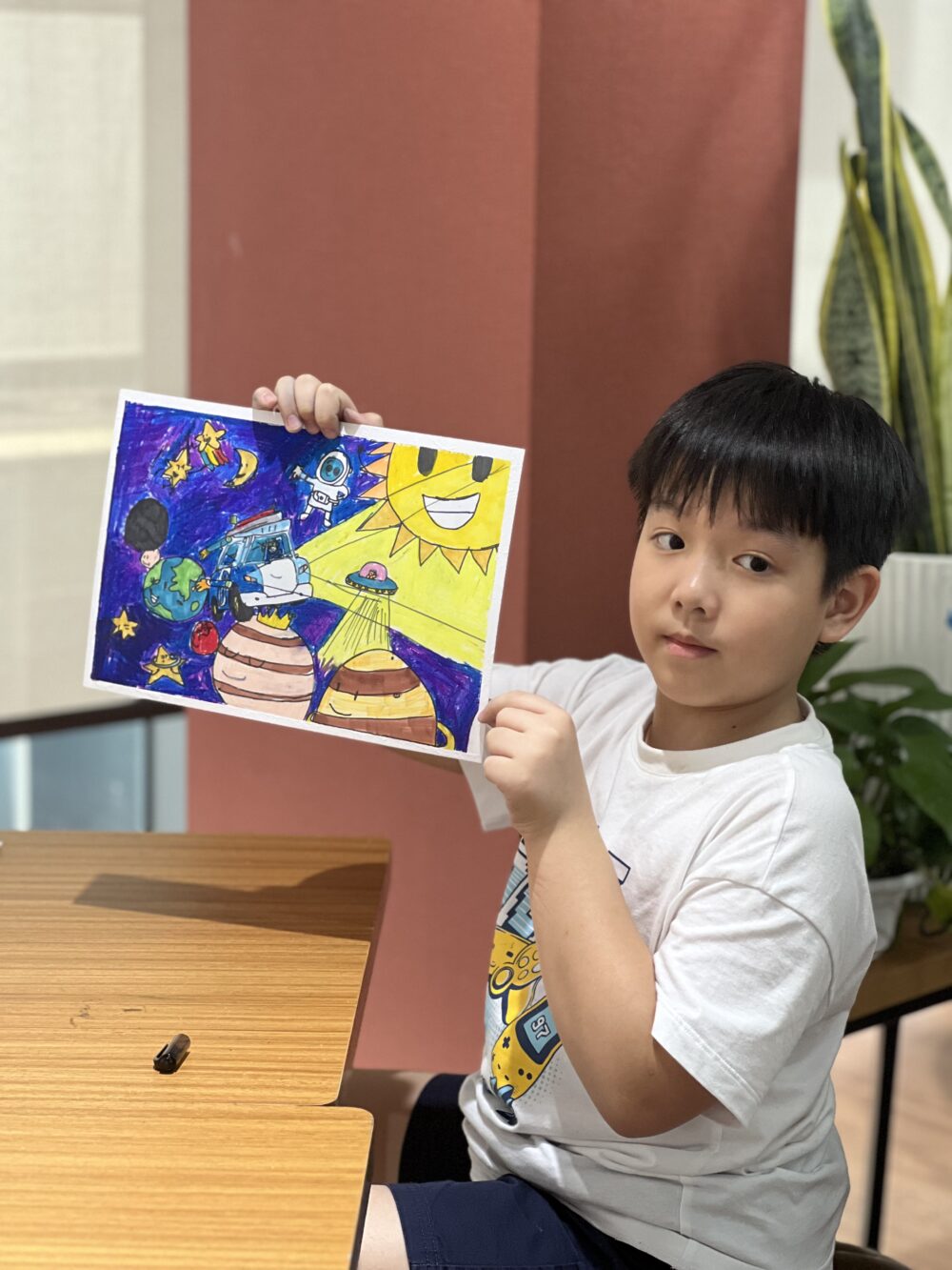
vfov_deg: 25.3
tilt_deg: -9.3
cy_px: 635
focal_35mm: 77
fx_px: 2823
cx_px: 476
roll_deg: -2.2
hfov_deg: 19.1
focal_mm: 9
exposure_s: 1/121
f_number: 2.8
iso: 250
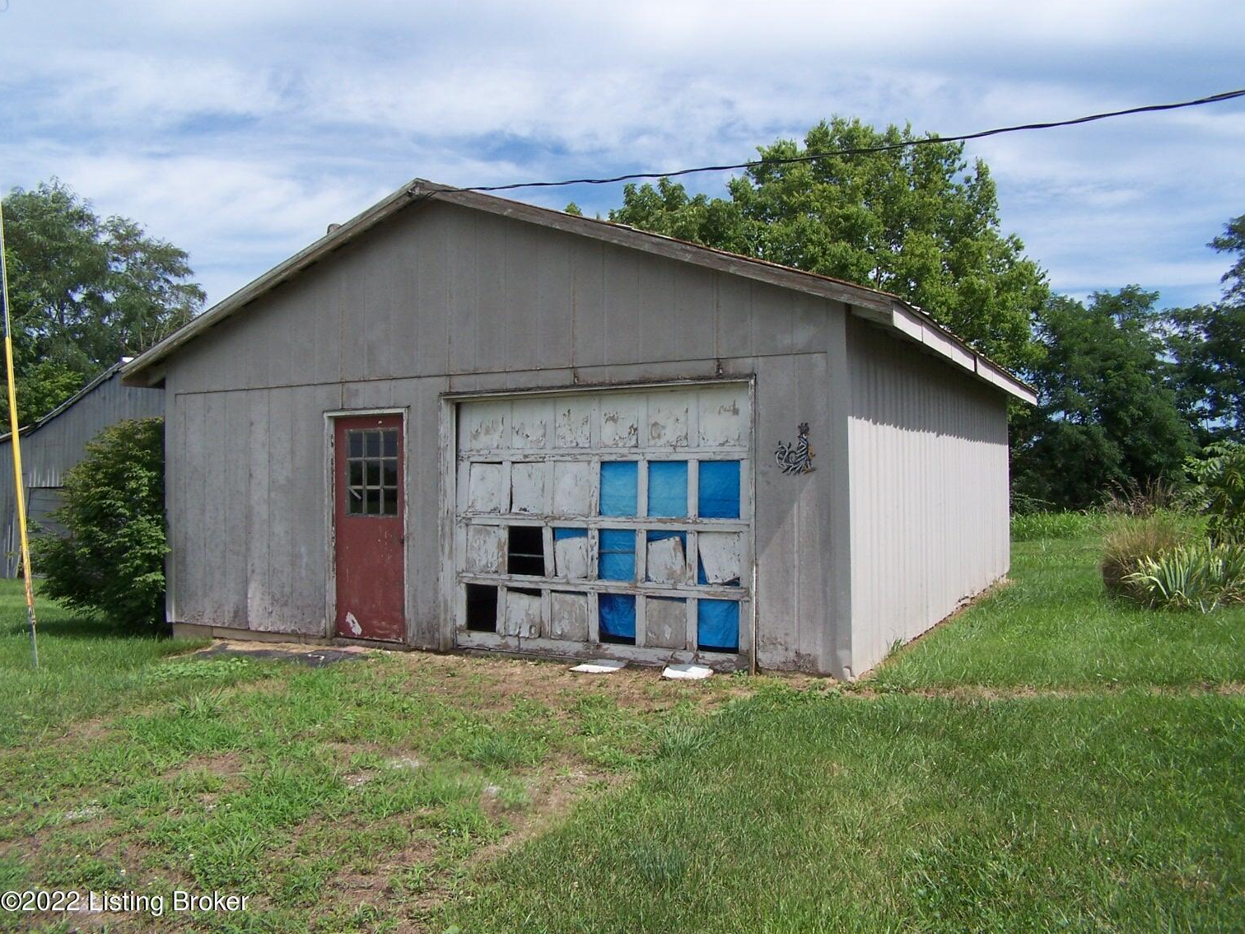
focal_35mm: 39
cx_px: 636
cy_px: 465
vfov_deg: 36.8
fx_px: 1403
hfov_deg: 47.9
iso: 80
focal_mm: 6.3
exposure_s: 1/1000
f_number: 4
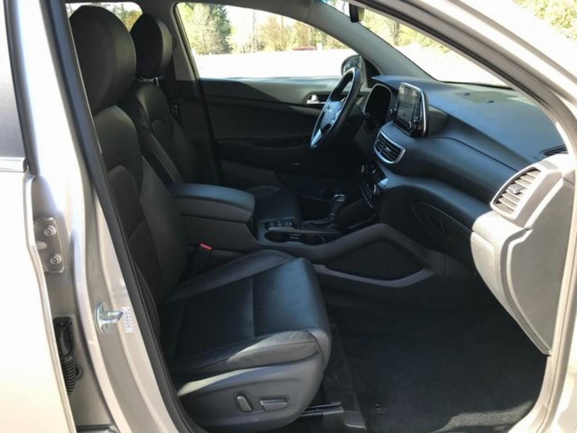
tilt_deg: -20.0
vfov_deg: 49.7
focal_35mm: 28
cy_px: 216
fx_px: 467
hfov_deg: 63.4
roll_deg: -1.1
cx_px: 288
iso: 25
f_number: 1.8
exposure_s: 1/120
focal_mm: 3.99
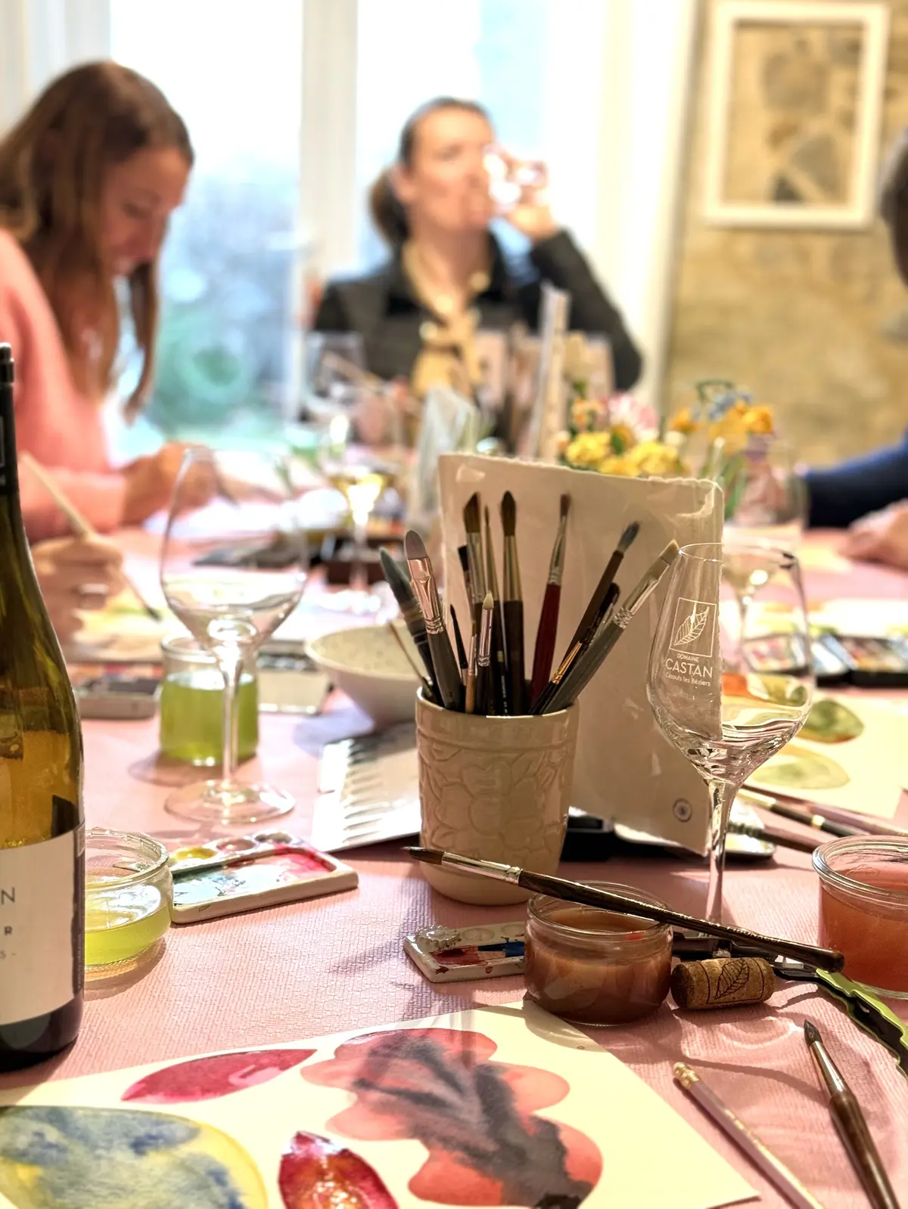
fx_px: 1678
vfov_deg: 39.6
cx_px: 454
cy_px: 604
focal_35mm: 48
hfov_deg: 30.3
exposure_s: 1/33
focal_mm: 6.76
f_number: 1.78
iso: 200
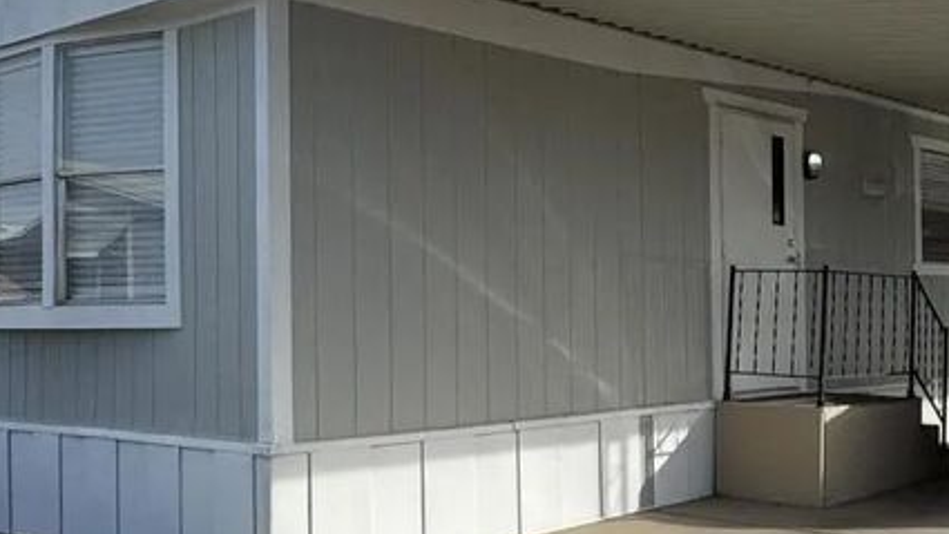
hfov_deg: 39.2
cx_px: 849
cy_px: 298
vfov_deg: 24.4
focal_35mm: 49
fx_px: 1233
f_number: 2.2
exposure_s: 1/1927
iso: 50
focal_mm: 2.22
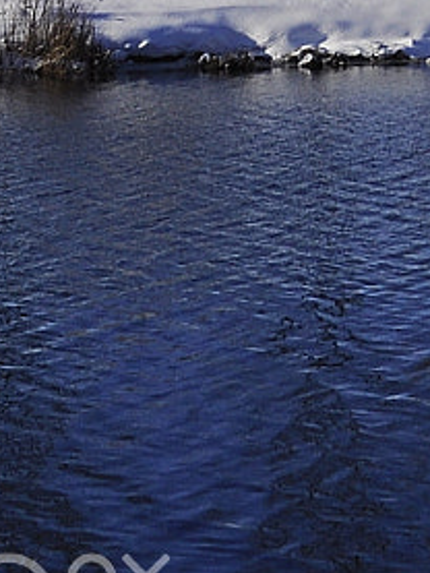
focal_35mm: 175
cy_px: -227
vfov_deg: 11.0
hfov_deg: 7.4
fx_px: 2893
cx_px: 1311
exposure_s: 1/2500
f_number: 5
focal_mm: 21
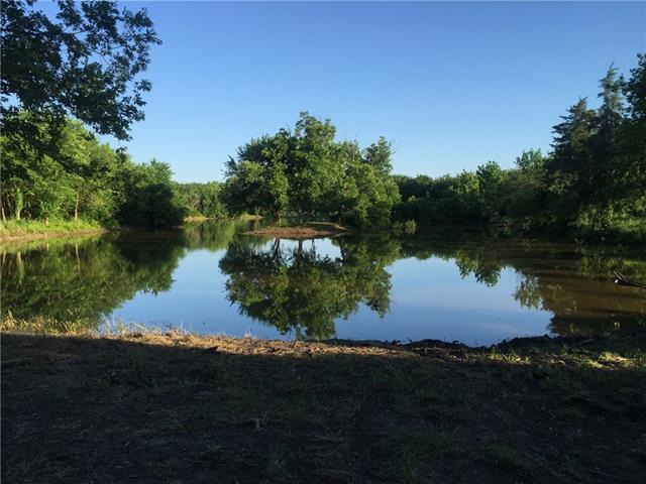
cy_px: 242
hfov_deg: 61.7
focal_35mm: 29
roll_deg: +0.5
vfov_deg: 48.2
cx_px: 323
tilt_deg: -2.9
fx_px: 541
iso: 32
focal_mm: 4.15
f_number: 2.2
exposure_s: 1/1014
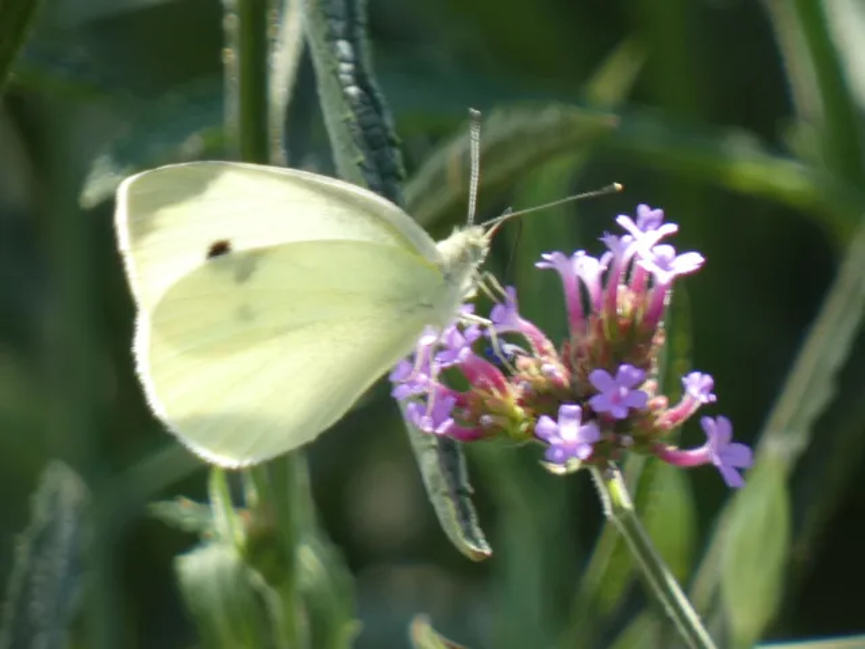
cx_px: 432
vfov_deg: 1.4
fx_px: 27137
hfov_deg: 1.8
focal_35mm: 1086
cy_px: 324
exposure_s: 1/125
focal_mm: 194.6
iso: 100
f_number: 5.7
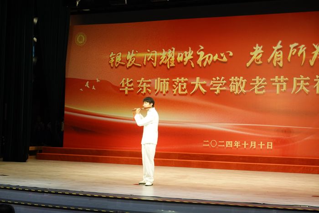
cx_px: 160
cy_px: 106
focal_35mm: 66
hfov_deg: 30.5
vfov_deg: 20.6
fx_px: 585
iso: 800
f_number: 4
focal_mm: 24.35
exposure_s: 1/30
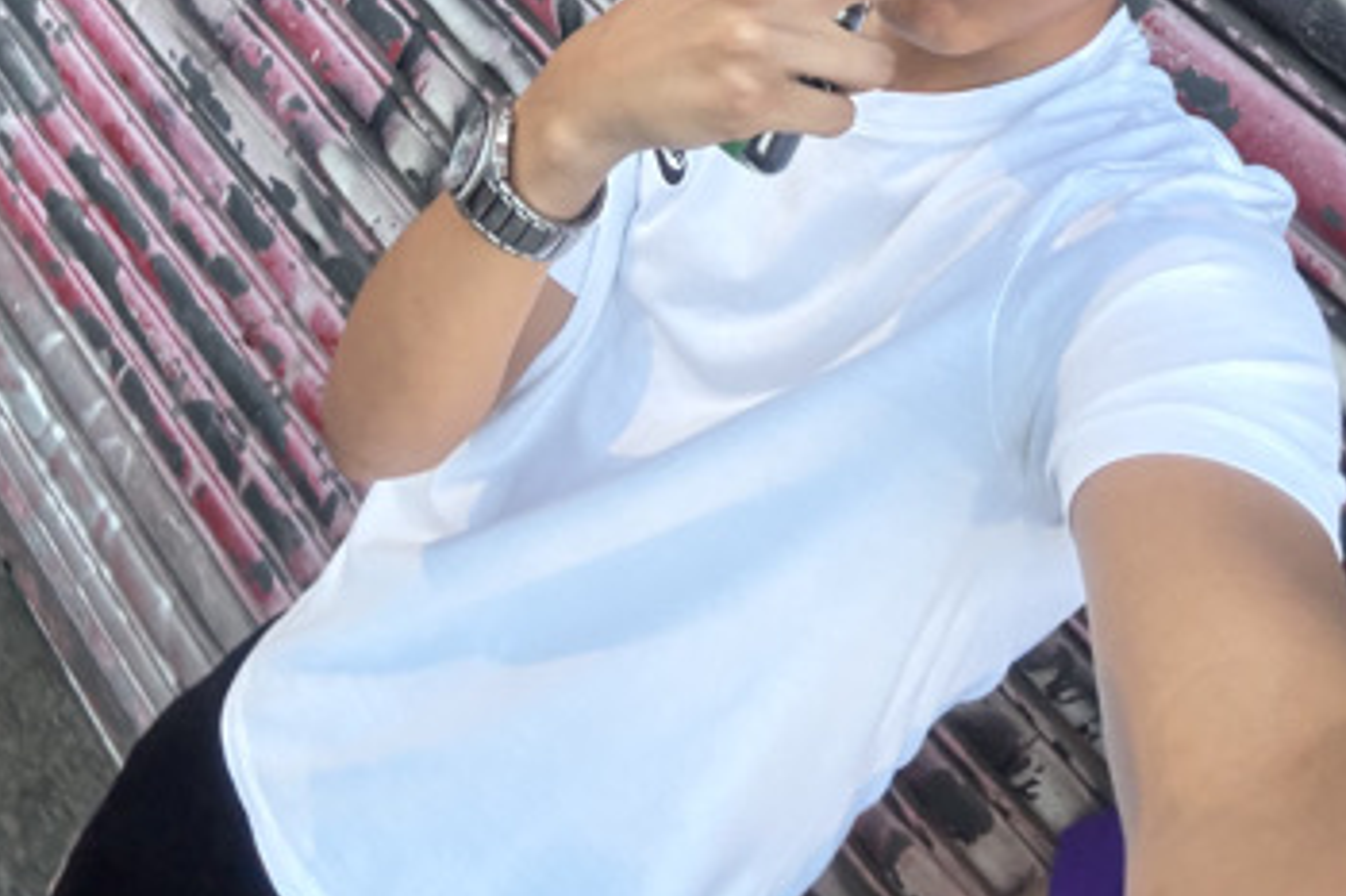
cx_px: 685
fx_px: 1308
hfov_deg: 54.5
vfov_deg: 33.7
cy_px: -46
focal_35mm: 35
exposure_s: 1/37
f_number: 1.9
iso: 400
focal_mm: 2.69
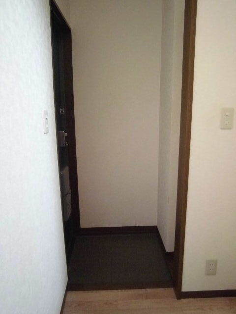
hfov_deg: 53.1
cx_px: 118
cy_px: 157
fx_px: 236
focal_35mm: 26
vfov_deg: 67.3
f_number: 2.8
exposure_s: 1/30
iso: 800
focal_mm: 4.7
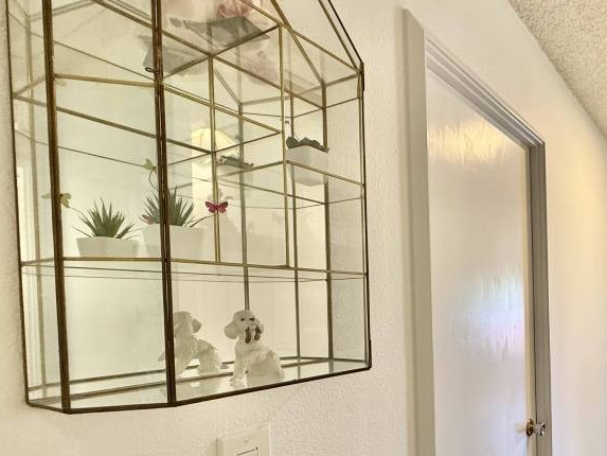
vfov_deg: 53.4
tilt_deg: -1.3
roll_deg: +1.7
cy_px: 318
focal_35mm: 25
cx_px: 514
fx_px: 438
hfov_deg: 61.5
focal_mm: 2.22
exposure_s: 1/60
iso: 160
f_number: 2.2
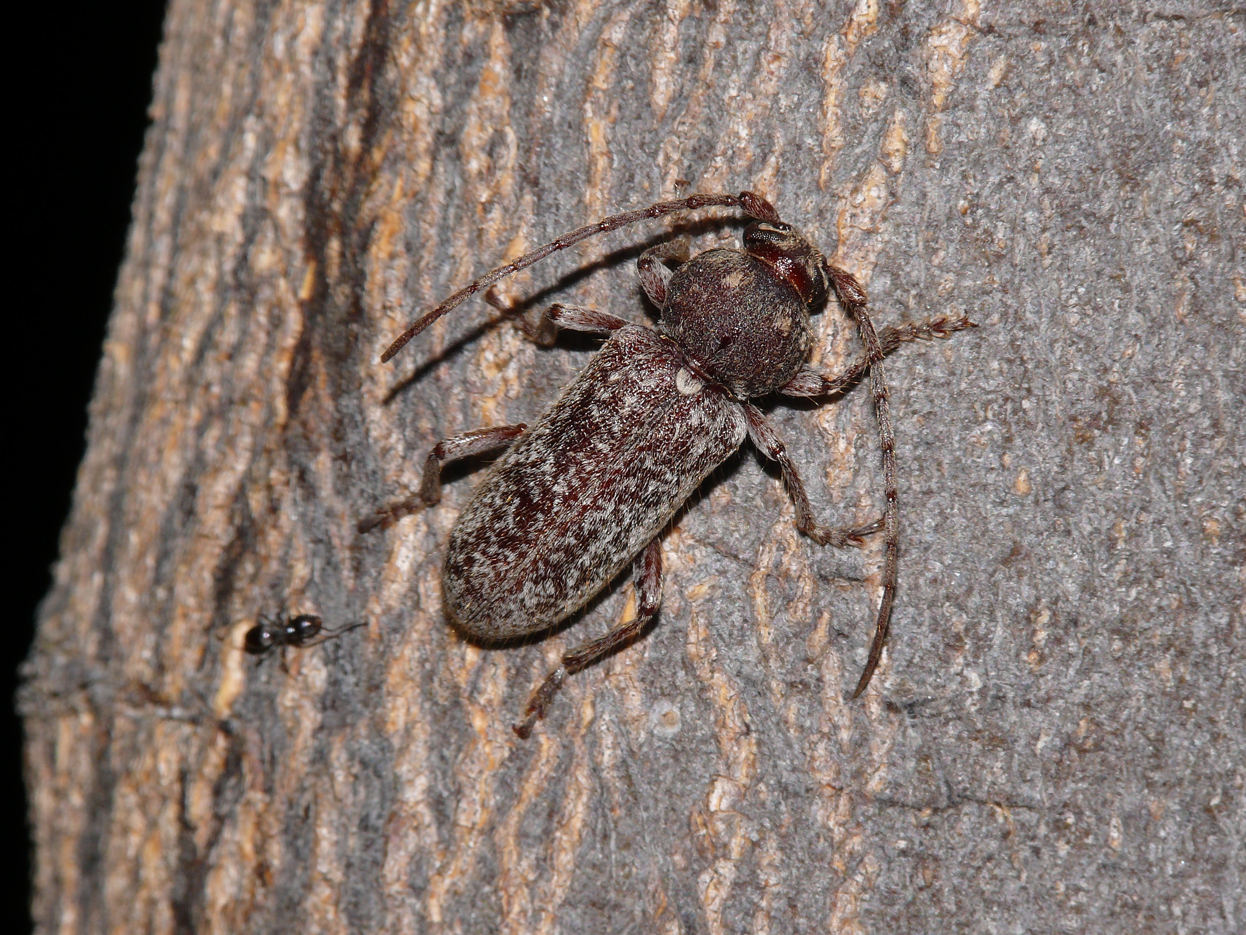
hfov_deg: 6.8
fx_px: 10475
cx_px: 623
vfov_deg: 5.1
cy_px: 468
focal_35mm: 291
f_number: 11
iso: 100
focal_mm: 61.6
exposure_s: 1/640
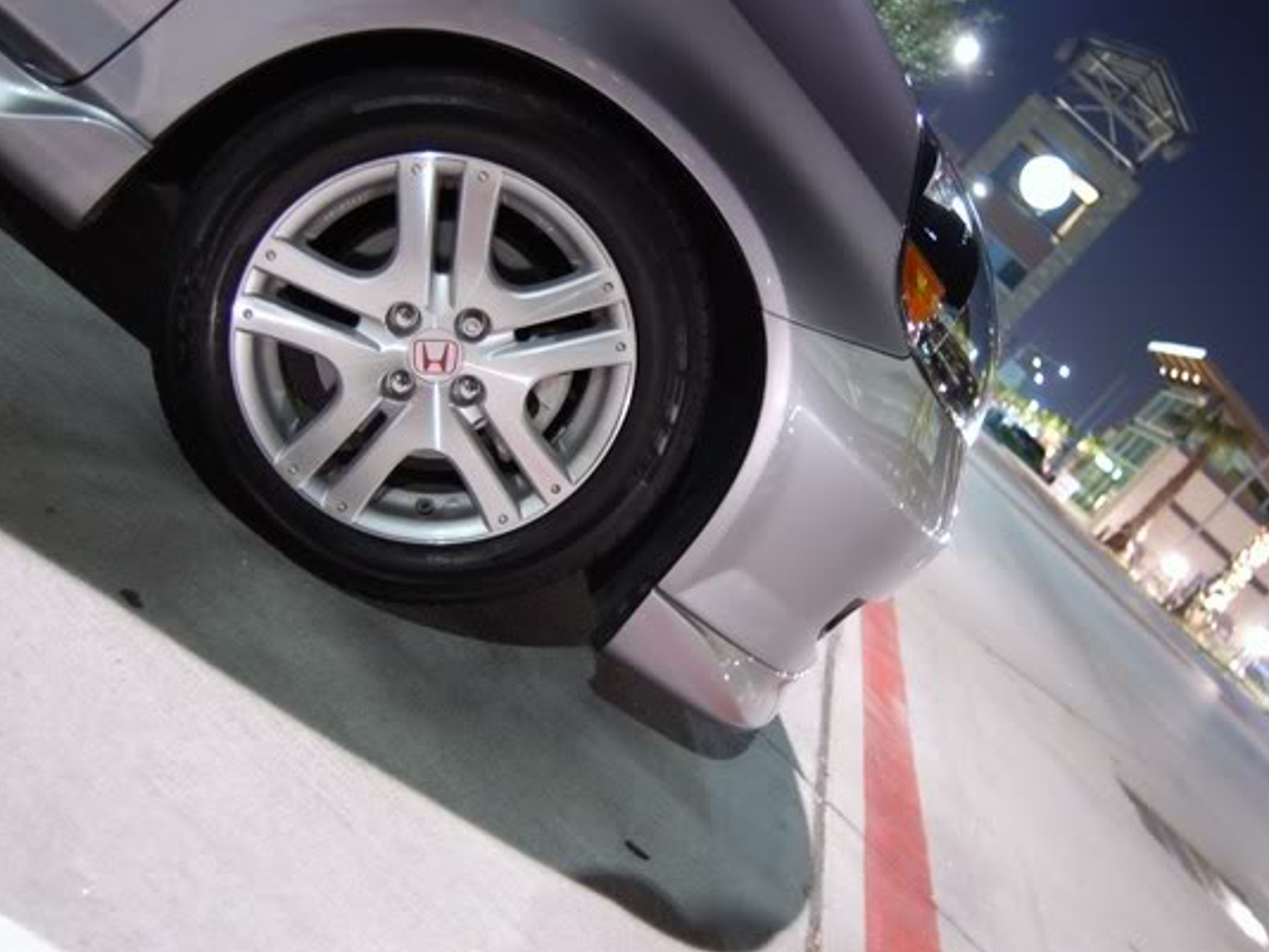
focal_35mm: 38
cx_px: 673
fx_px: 1394
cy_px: 449
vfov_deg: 37.7
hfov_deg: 48.9
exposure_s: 2
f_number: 3.8
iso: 200
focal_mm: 22
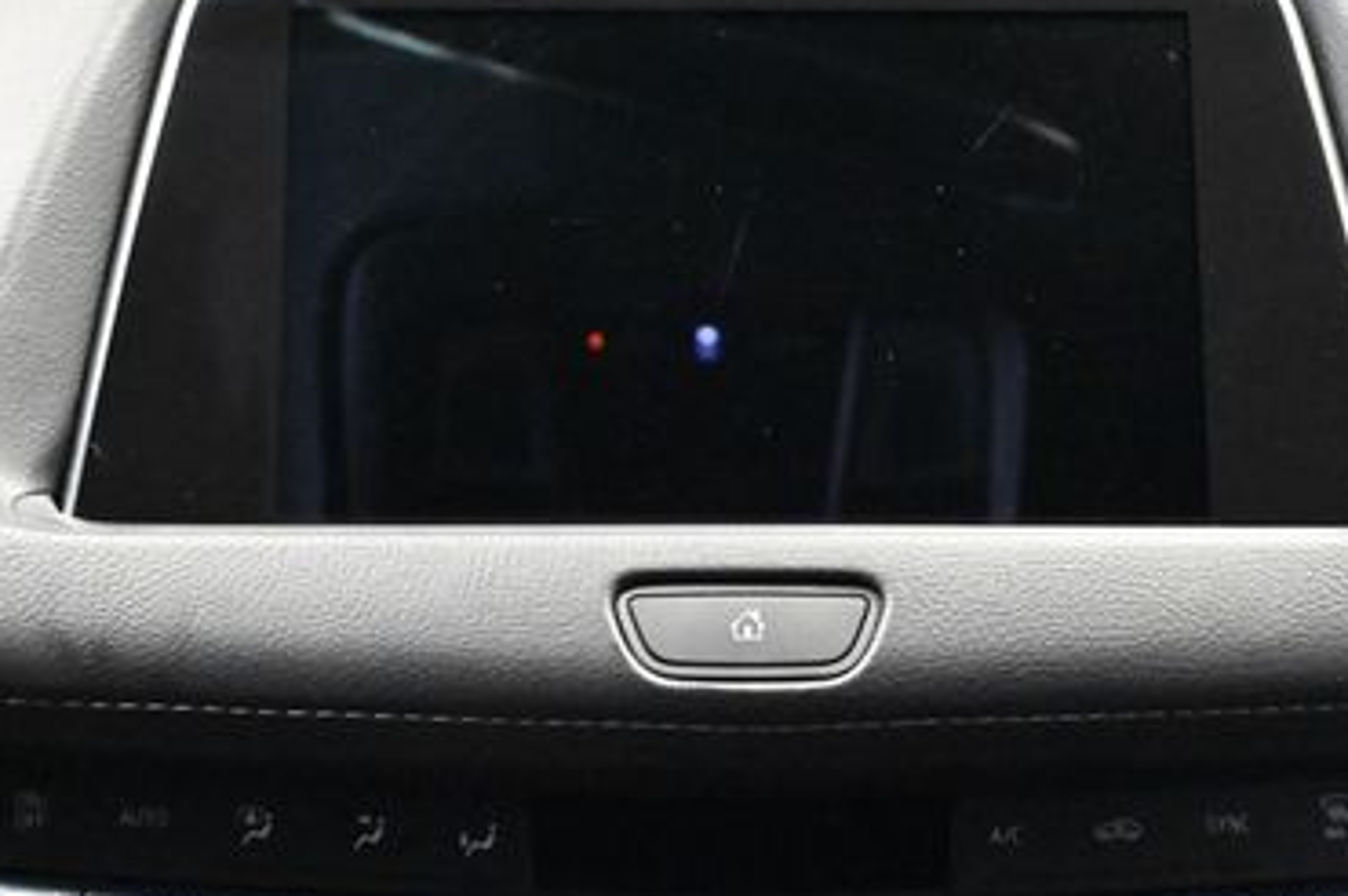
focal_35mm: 109
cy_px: 524
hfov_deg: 18.8
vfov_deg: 12.5
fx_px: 4078
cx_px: 725
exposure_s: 1/40
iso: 12800
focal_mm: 42
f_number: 5.6
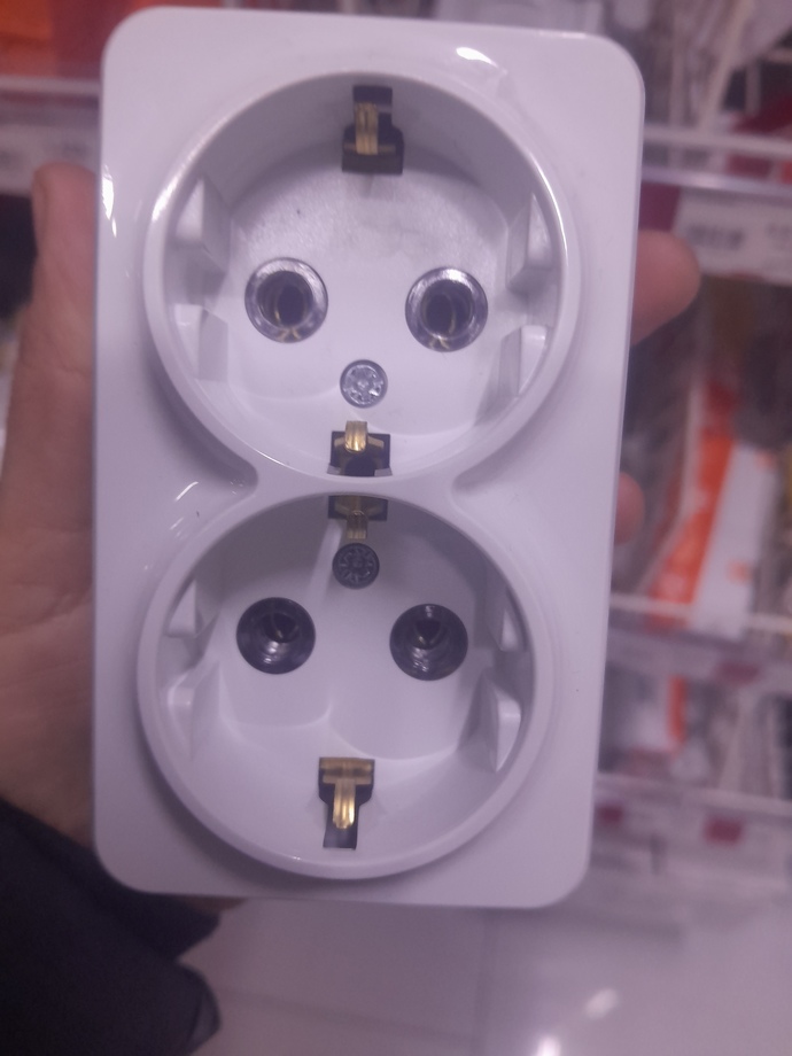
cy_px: 528
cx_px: 396
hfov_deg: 53.1
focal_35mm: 26
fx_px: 793
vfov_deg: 67.3
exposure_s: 1/50
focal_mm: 3.98
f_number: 1.8
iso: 200
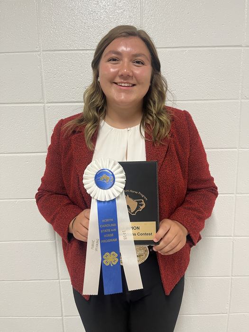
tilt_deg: -11.8
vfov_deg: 67.3
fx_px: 249
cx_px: 124
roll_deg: +1.3
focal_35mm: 26
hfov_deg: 53.1
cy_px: 166
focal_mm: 5.1
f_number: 1.6
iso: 160
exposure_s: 1/60
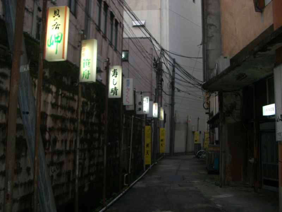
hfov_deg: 49.0
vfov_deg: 37.7
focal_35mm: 38
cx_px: 141
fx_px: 310
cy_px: 106
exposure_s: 1/60
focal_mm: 6.2
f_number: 2.7
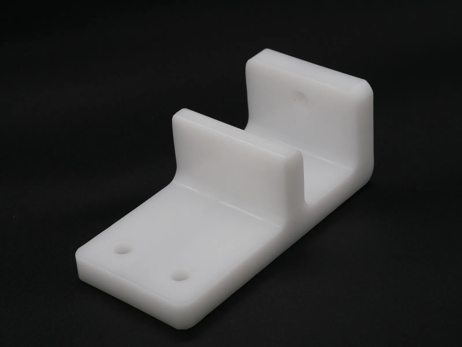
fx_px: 1202
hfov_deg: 21.8
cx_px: 231
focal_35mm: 90
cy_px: 174
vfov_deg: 16.4
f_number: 10
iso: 400
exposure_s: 1/125
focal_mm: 45
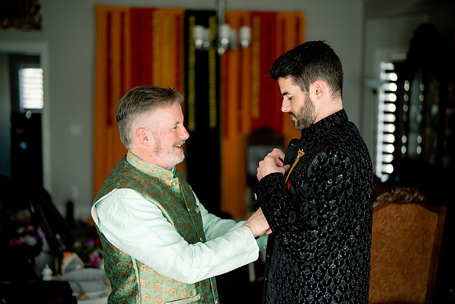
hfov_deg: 39.6
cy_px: 152
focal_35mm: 50
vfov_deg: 27.0
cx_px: 228
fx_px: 632
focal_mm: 50
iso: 320
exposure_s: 1/320
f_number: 1.4
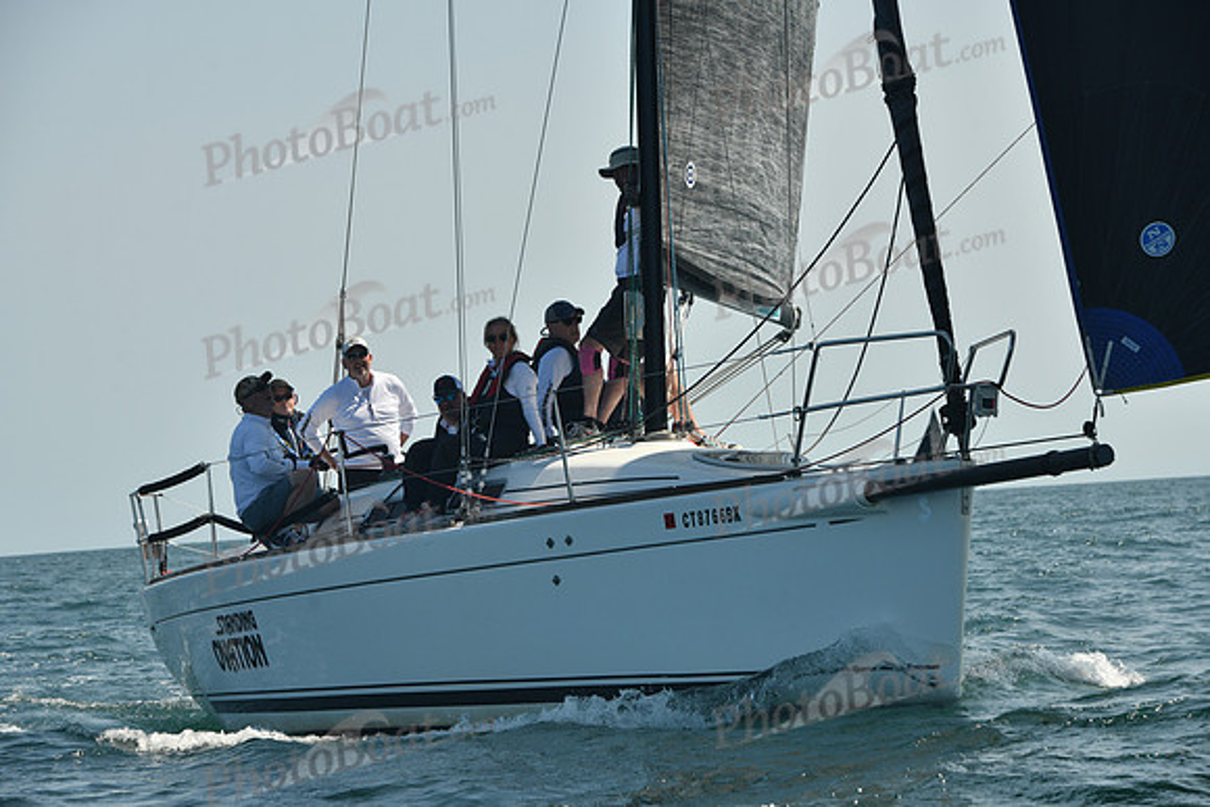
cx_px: 605
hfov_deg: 15.8
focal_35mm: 130
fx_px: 4370
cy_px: 404
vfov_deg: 10.6
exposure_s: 1/640
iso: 320
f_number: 8
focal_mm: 130
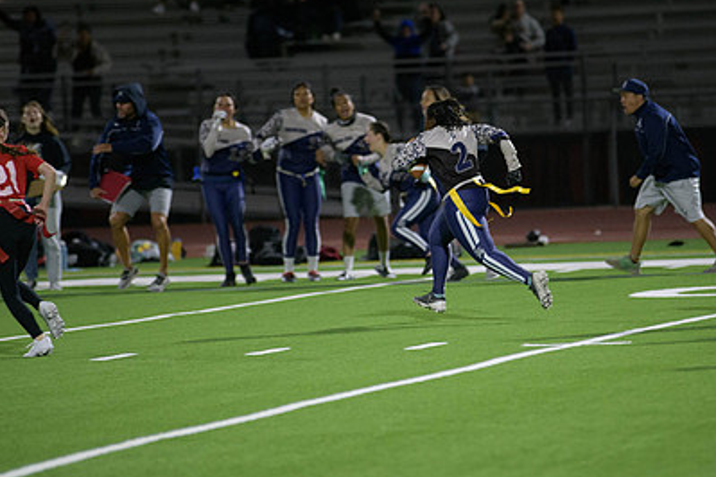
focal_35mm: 276
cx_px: 420
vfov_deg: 5.0
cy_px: 191
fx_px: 5489
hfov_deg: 7.5
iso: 3200
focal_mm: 190
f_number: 2.8
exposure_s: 1/640
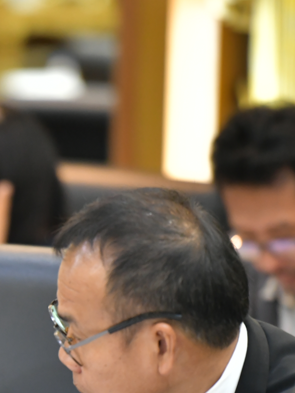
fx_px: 5886
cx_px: -100
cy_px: 311
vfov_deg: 3.8
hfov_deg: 2.9
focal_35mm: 518
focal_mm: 200
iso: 1600
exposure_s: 1/125
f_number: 2.8
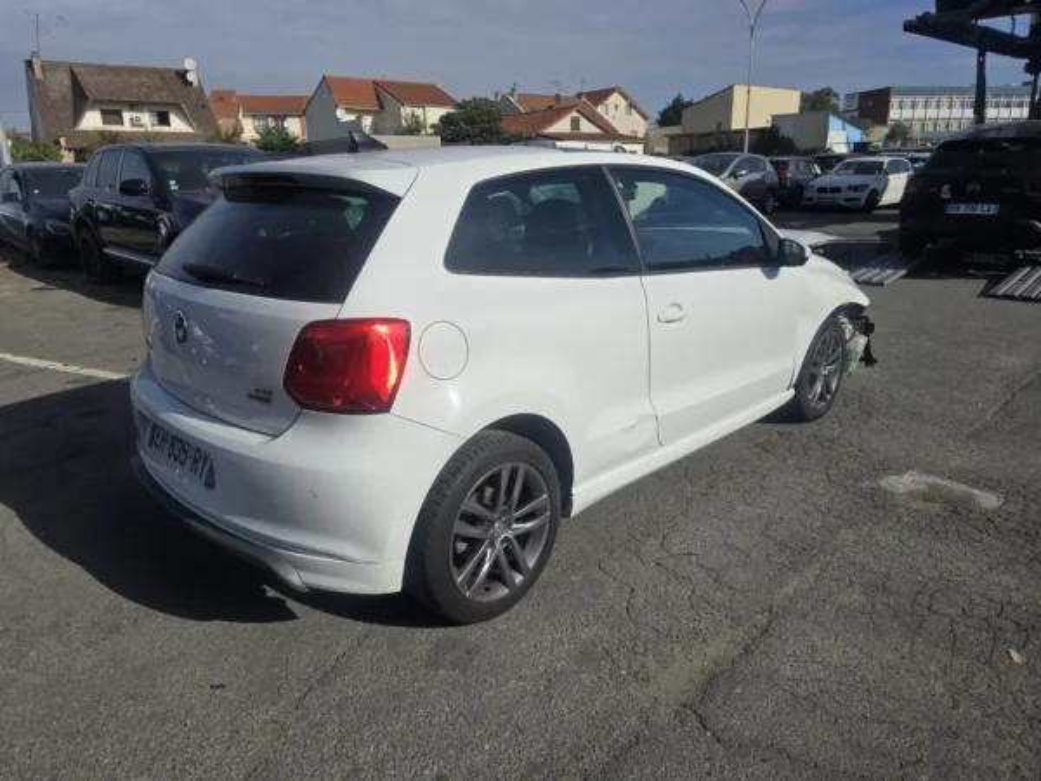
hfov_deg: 73.9
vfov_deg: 58.9
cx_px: 520
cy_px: 390
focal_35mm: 23
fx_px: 692
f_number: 1.7
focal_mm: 6.3
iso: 12
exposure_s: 1/1476
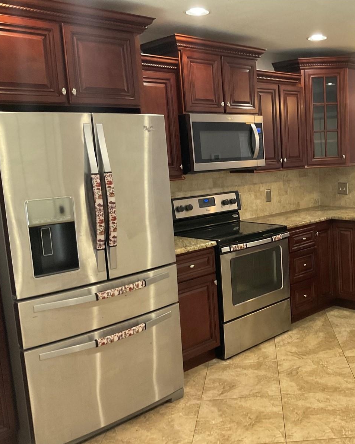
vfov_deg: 47.9
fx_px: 499
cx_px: 282
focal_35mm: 38
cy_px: 222
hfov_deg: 37.8
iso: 200
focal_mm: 3
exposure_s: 1/40
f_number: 1.8
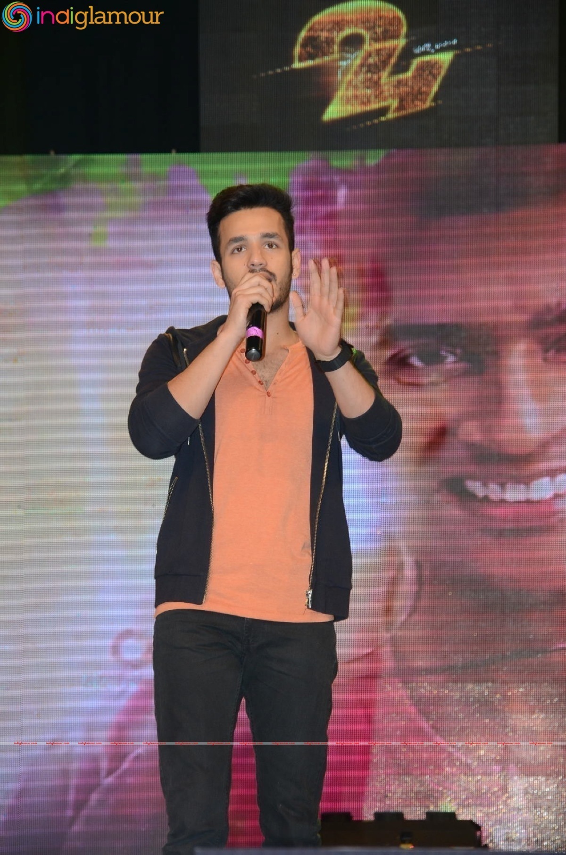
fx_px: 3733
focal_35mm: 158
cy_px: 428
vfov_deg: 13.1
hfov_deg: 8.7
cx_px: 283
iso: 800
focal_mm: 105
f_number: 5.6
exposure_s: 1/125
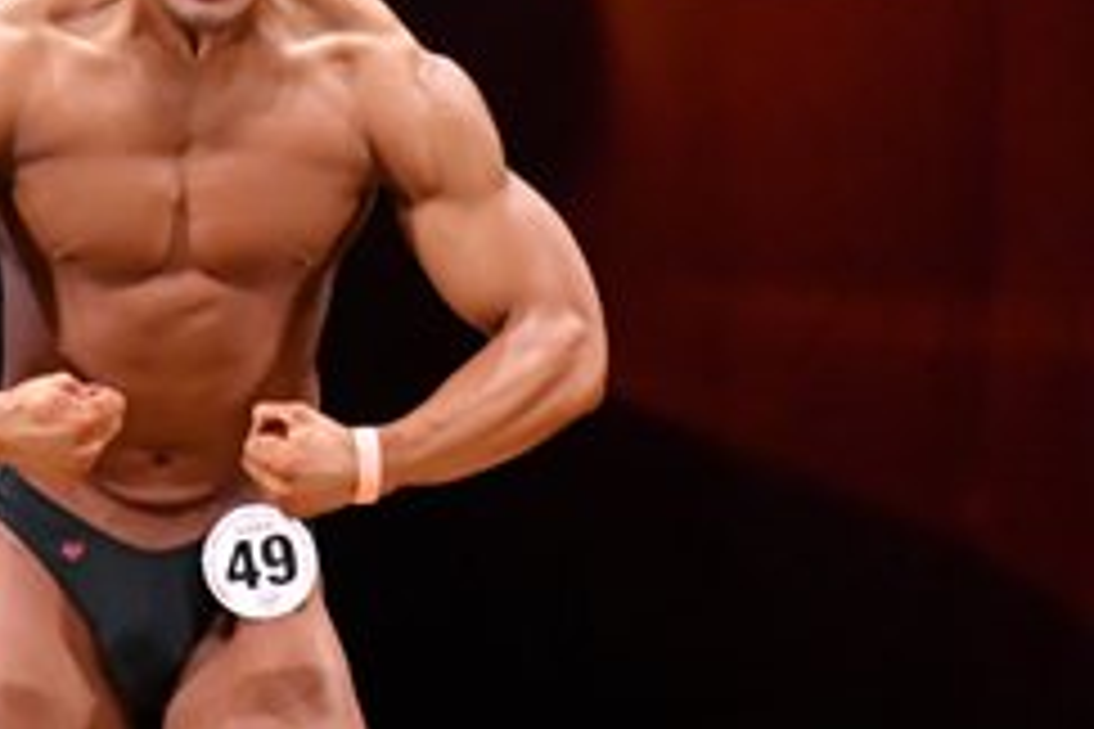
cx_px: 34
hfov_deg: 2.7
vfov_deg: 1.8
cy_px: 670
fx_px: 23246
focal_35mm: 765
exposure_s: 1/400
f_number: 5.6
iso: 4000
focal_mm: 160
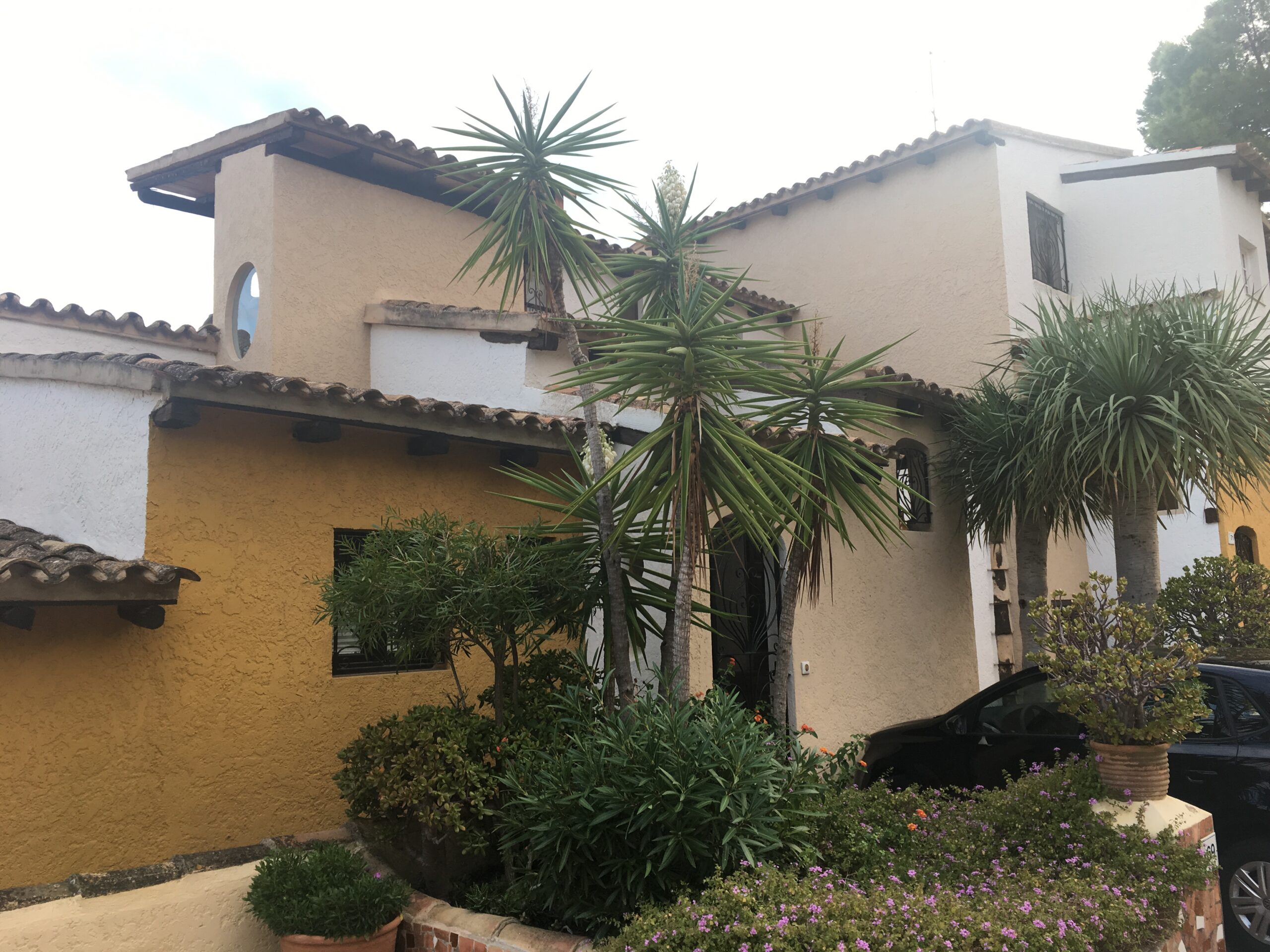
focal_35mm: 29
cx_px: 635
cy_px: 476
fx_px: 1064
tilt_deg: +7.5
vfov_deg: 48.2
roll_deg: +1.4
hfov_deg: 61.7
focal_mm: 4.15
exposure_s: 1/146
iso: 25
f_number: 2.2
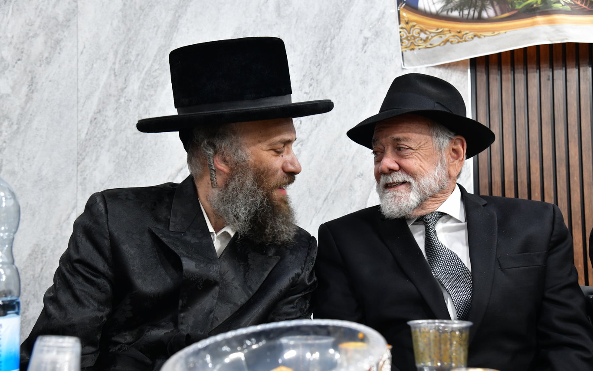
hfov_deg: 41.8
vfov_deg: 26.9
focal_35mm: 48
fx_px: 776
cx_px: 293
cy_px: 201
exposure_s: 1/100
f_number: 5.6
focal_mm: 46
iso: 2500
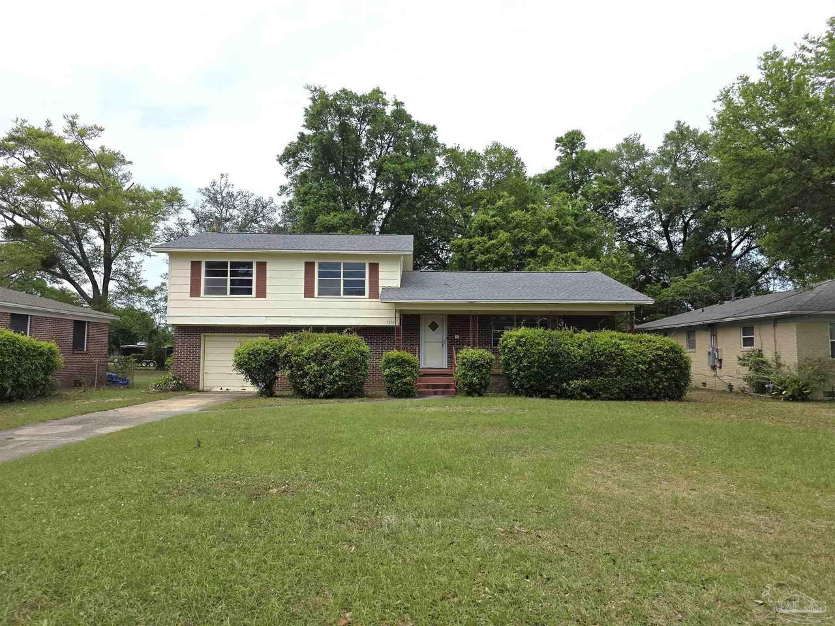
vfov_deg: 58.9
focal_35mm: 23
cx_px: 418
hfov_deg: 73.9
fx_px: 555
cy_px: 313
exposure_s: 1/1300
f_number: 1.7
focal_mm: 6.3
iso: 12
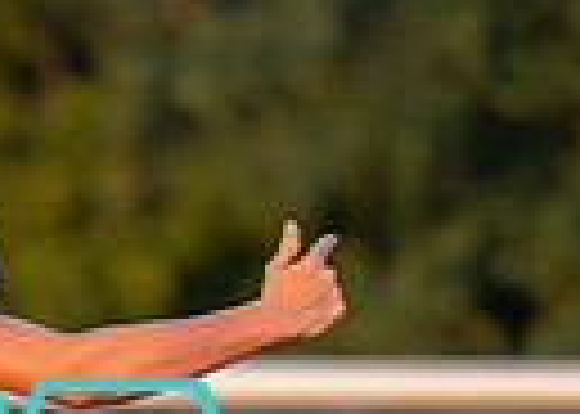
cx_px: -323
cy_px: 638
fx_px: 24877
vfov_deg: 1.0
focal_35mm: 1511
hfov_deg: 1.3
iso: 800
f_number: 2.8
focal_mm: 200
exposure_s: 1/1250
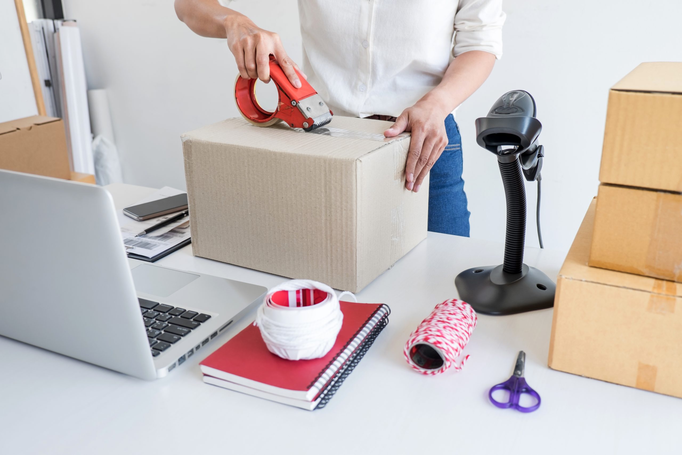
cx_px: 341
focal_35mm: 33
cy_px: 228
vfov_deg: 40.0
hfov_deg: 57.2
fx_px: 625
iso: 200
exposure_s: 1/100
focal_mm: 22.3
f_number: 3.2
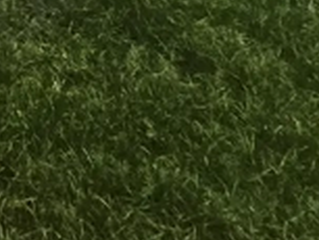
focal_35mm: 85
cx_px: -640
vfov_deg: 10.3
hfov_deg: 11.5
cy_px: -536
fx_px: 784
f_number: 2.2
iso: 64
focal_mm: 2.2
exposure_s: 1/101
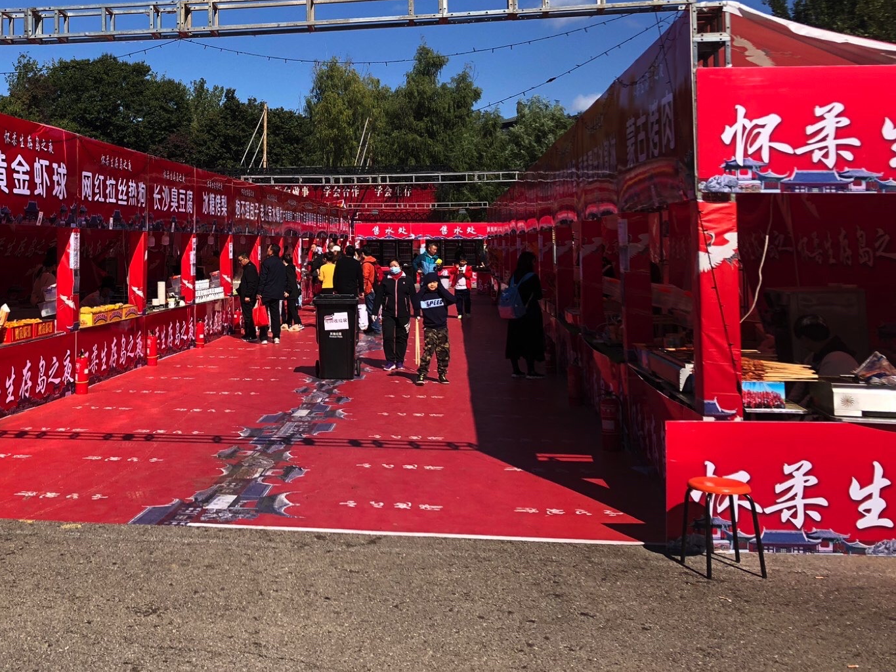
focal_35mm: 42
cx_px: 238
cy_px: 182
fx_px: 1087
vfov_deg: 33.8
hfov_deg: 43.5
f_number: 1.8
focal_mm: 3.99
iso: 20
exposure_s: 1/2000
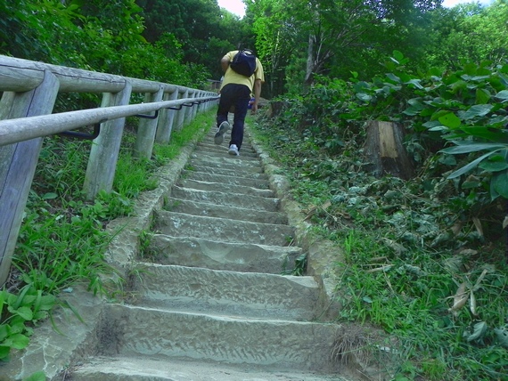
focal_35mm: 26
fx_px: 382
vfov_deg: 53.1
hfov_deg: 67.3
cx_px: 254
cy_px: 190
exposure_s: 1/165
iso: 160
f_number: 4.5
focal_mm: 4.6
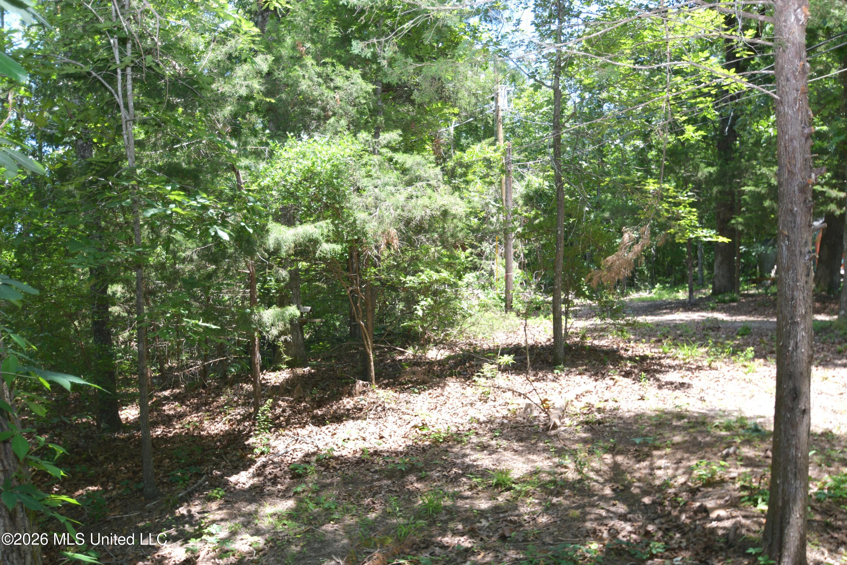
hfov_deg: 67.4
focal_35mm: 27
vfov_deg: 47.9
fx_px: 635
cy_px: 282
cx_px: 424
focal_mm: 18
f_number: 4.2
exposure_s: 1/250
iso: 110
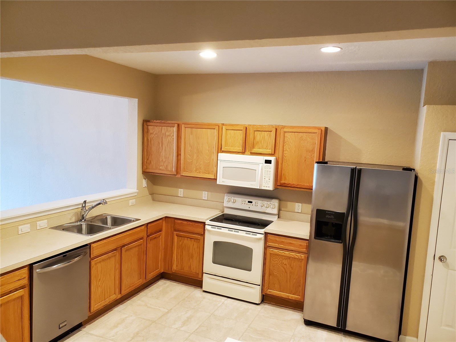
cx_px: 228
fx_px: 343
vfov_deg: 53.1
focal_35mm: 26
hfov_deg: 67.3
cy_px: 171
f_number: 2.4
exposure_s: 1/39
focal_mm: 4.3
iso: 400
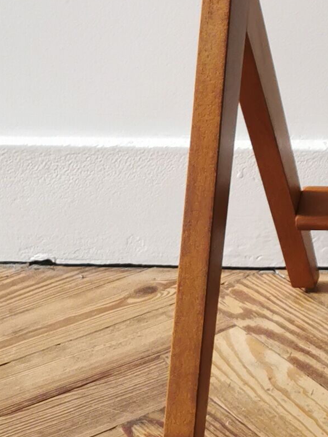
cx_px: 650
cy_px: -78
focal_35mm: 125
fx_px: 1579
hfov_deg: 10.8
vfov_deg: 15.2
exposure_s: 1/50
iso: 125
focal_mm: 5.58
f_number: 1.8
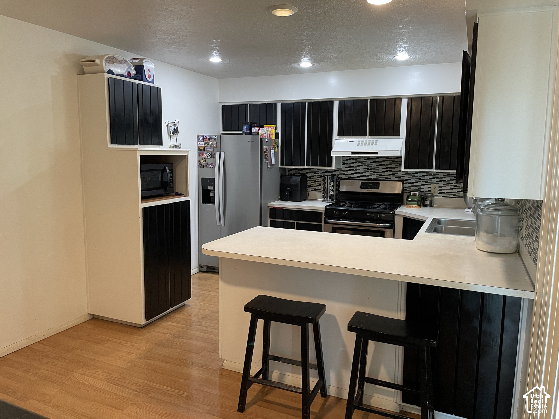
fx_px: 420
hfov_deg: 67.3
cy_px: 210
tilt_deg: -6.4
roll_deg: -0.2
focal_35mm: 26
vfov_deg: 53.1
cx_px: 280
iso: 125
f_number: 1.6
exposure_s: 1/60
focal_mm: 4.2
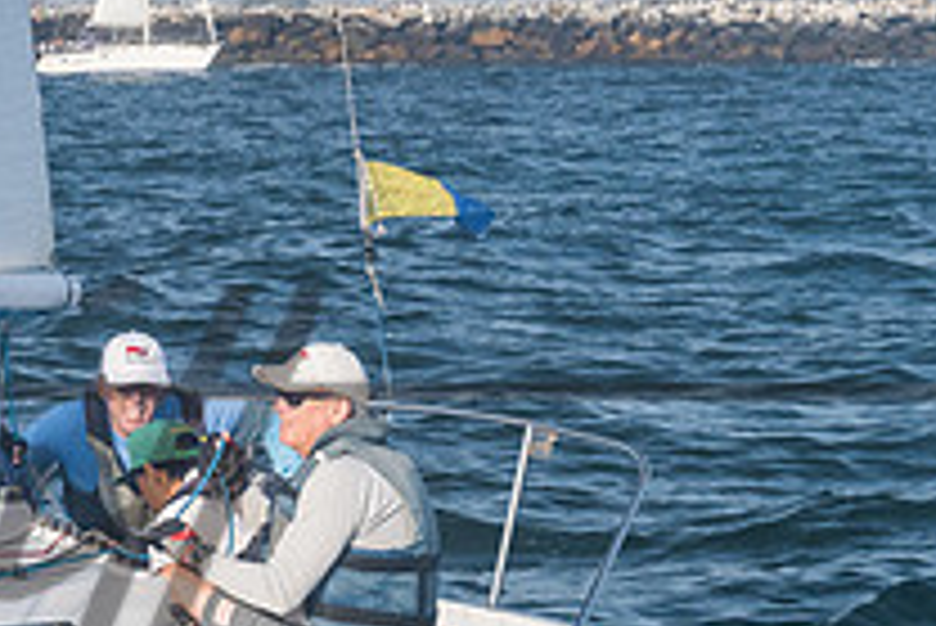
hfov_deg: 8.7
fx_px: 6140
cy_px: 400
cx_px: -73
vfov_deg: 5.8
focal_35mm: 236
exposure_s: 1/800
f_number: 8
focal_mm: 71
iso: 400
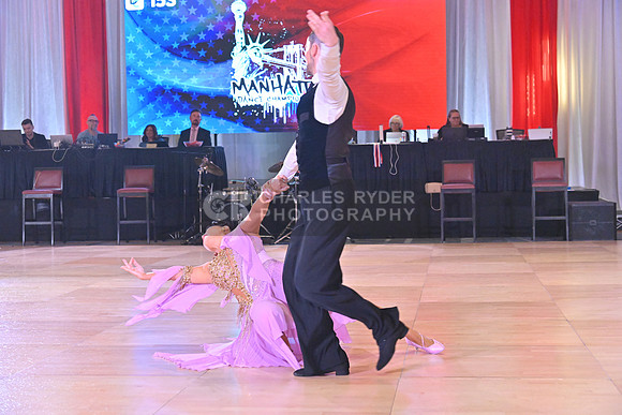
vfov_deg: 21.9
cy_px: 208
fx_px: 1071
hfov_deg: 32.4
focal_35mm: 62
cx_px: 311
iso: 6400
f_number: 6.3
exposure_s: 1/400
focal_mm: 62
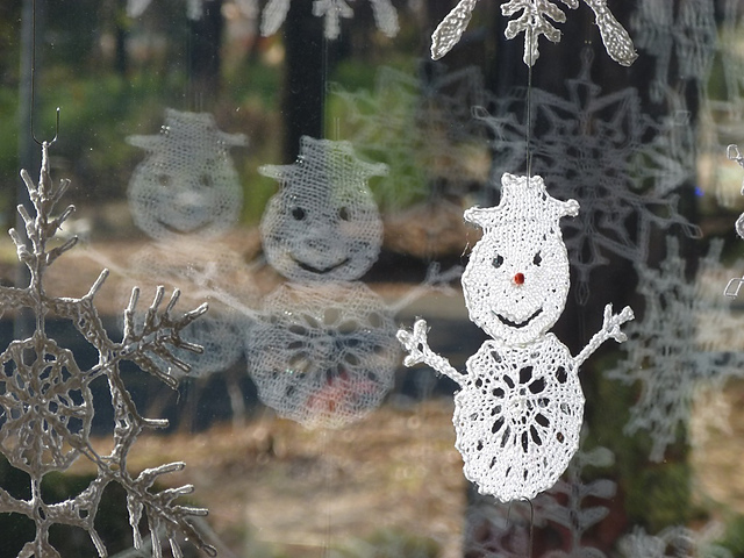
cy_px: 279
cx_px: 372
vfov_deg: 8.6
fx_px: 3697
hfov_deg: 11.5
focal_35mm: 172
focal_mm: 30.7
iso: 100
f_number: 5.4
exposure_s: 1/200
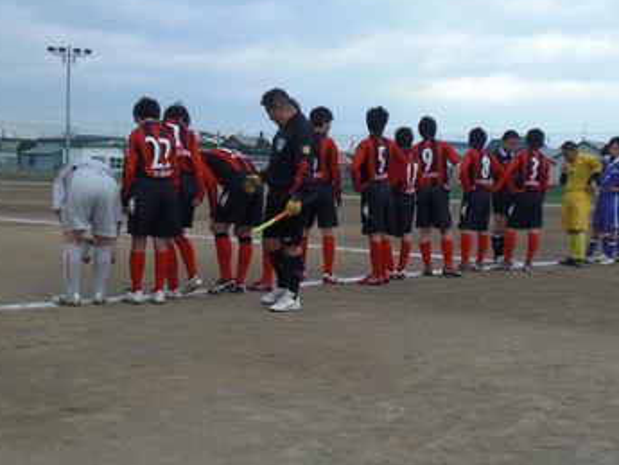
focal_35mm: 62
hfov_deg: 31.2
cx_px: 336
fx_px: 1109
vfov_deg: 23.7
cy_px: 245
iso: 64
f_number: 3.6
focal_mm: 8.44
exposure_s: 1/160
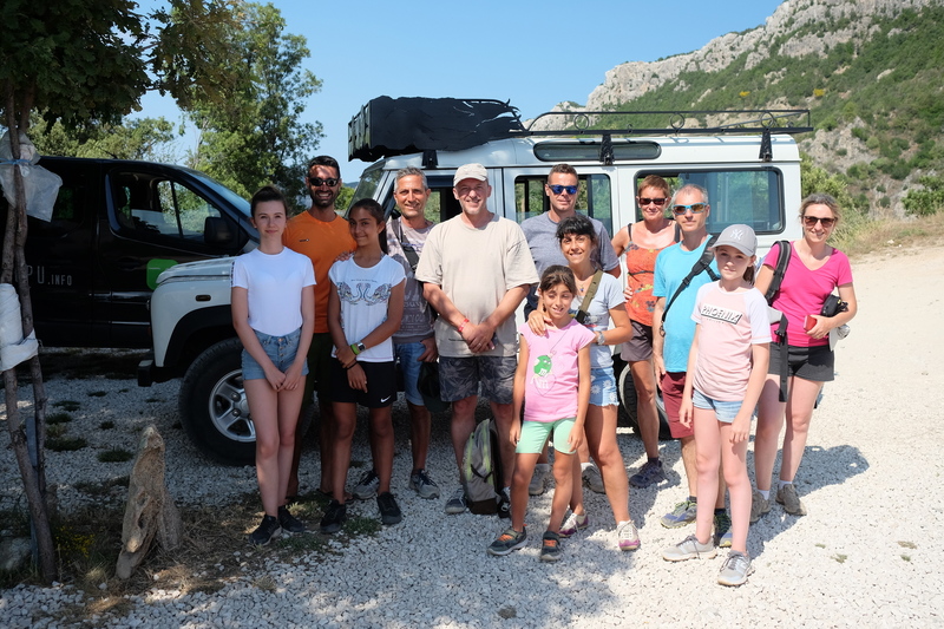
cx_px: 472
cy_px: 314
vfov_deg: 37.8
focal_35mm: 35
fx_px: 918
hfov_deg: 54.4
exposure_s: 1/600
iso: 400
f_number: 4
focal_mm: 23
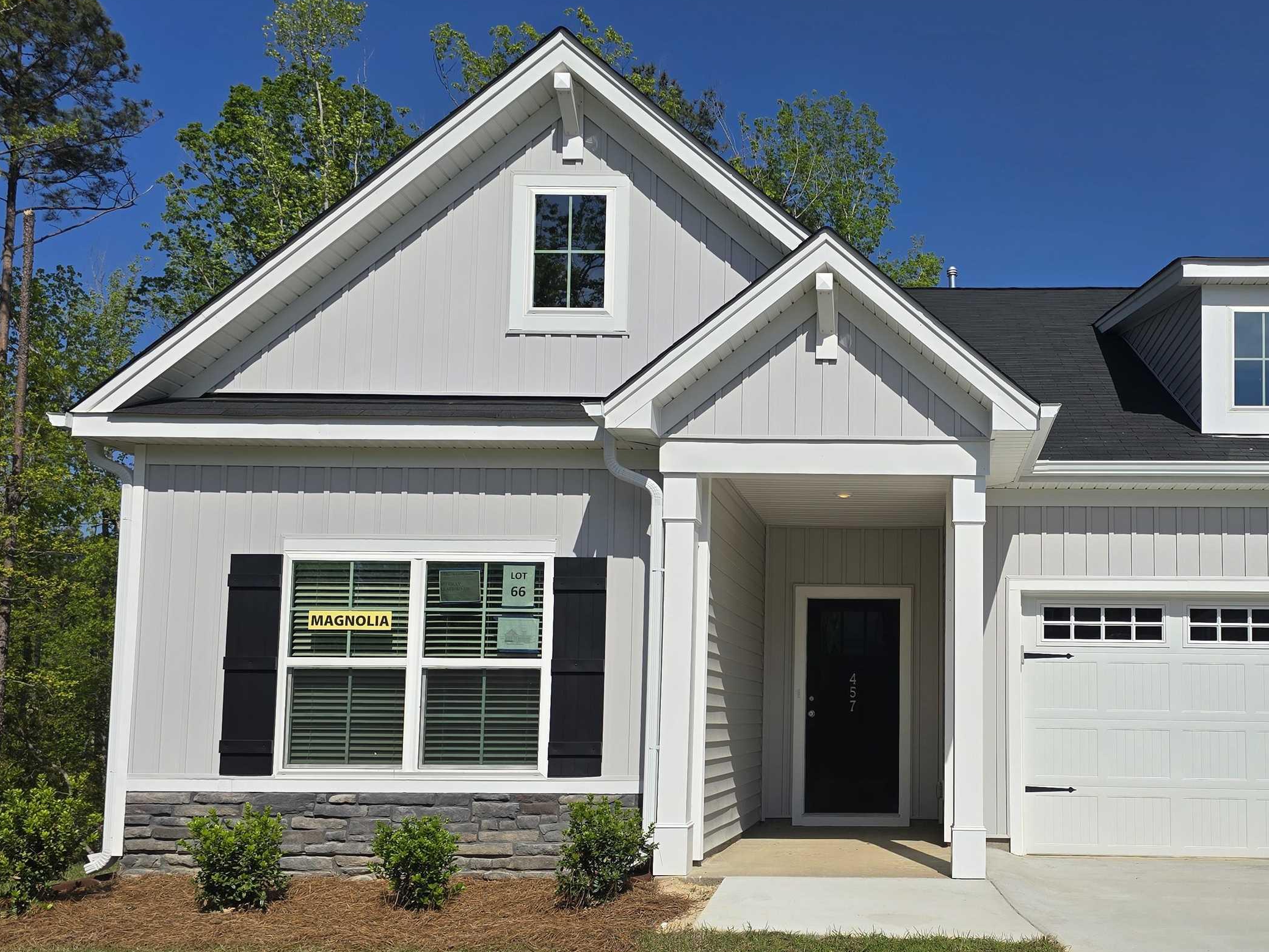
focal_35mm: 34
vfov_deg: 41.4
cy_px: 617
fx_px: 1247
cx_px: 907
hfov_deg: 52.2
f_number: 1.7
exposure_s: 1/1834
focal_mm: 6.3
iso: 12
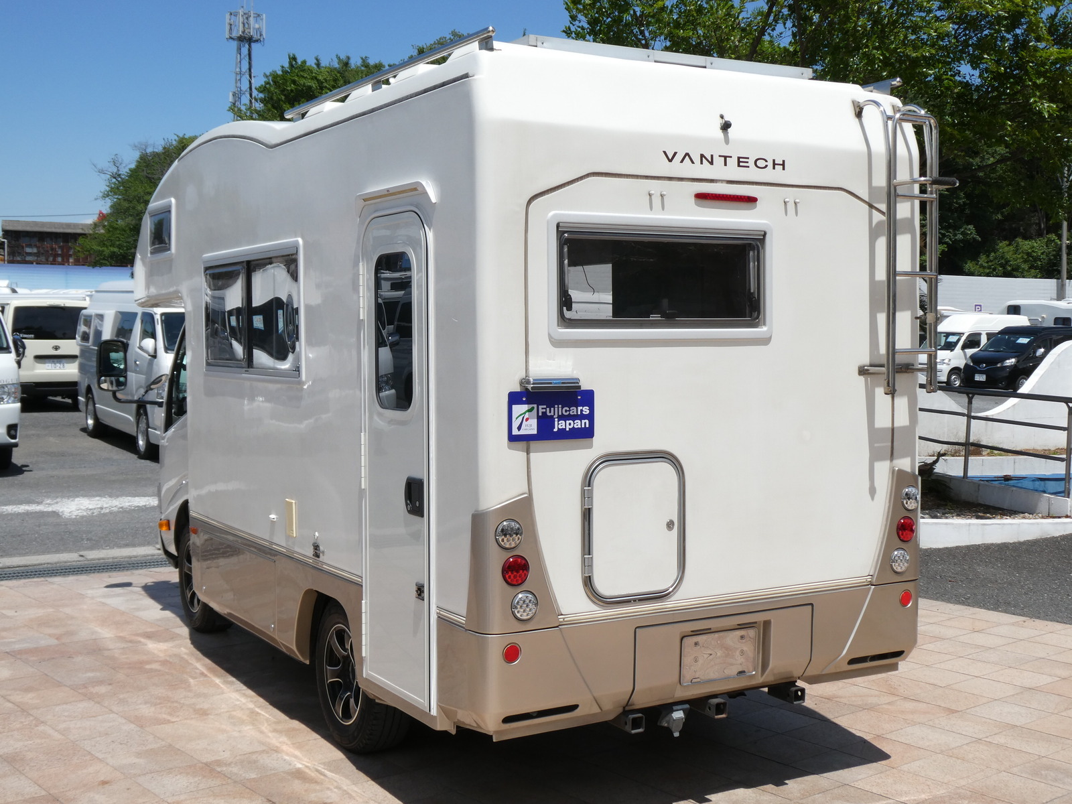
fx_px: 1363
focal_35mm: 44
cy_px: 402
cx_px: 536
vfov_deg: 32.9
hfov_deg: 42.9
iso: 80
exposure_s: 1/800
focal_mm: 7.8
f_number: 4.5
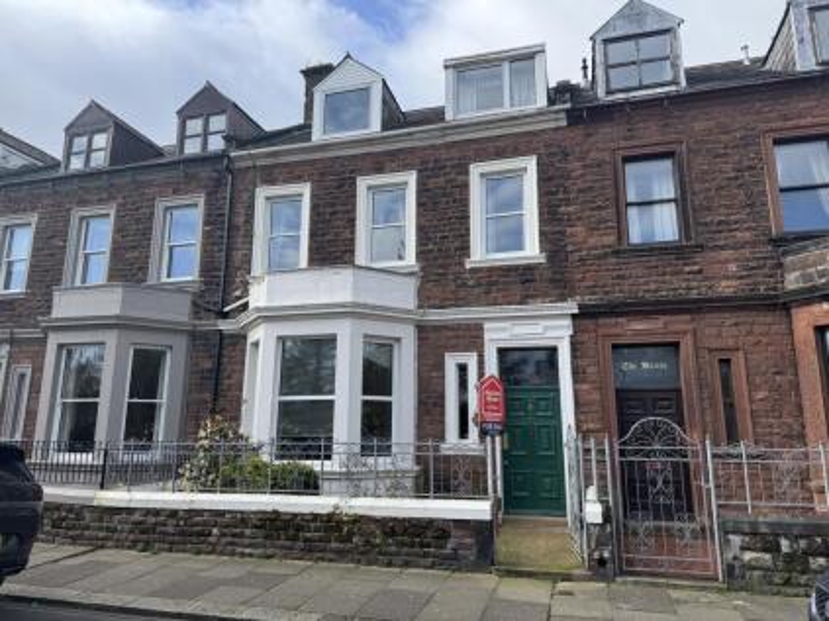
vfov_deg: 56.8
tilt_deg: +13.1
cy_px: 310
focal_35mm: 24
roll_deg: +0.0
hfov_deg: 71.6
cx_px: 414
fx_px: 575
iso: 80
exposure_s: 1/1678
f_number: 1.78
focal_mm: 6.76
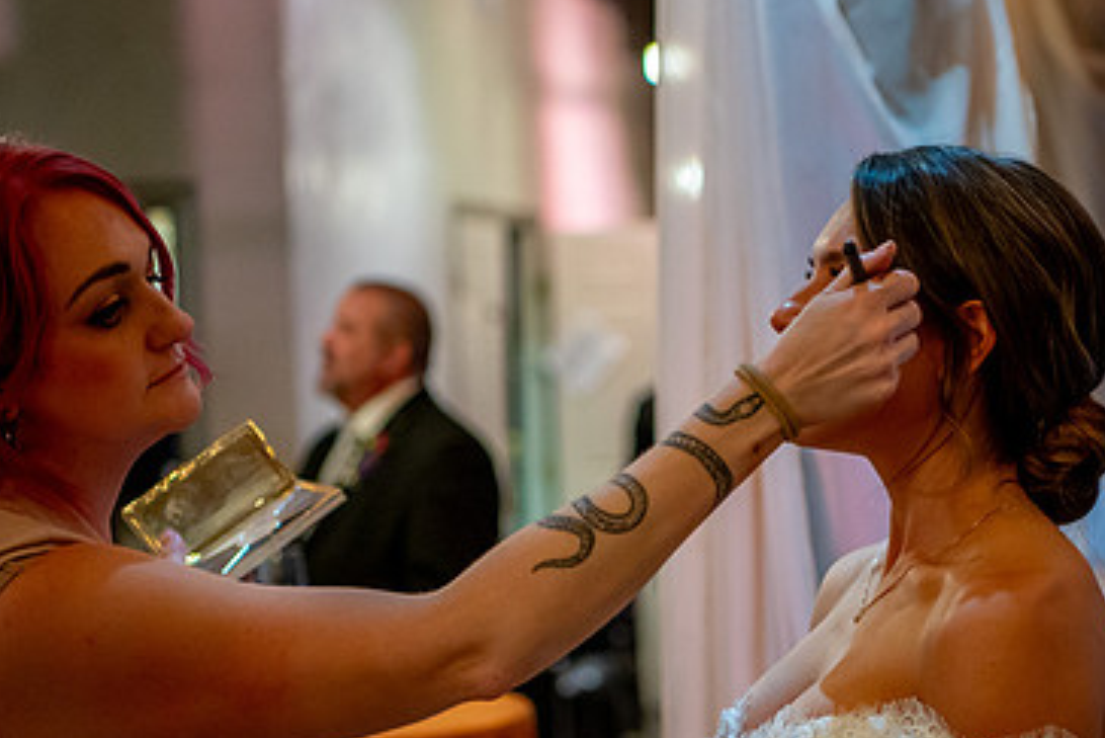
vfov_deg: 9.3
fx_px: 4514
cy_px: 469
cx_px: 654
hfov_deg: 14.0
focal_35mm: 147
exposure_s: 1/160
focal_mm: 70
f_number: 2.8
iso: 2500
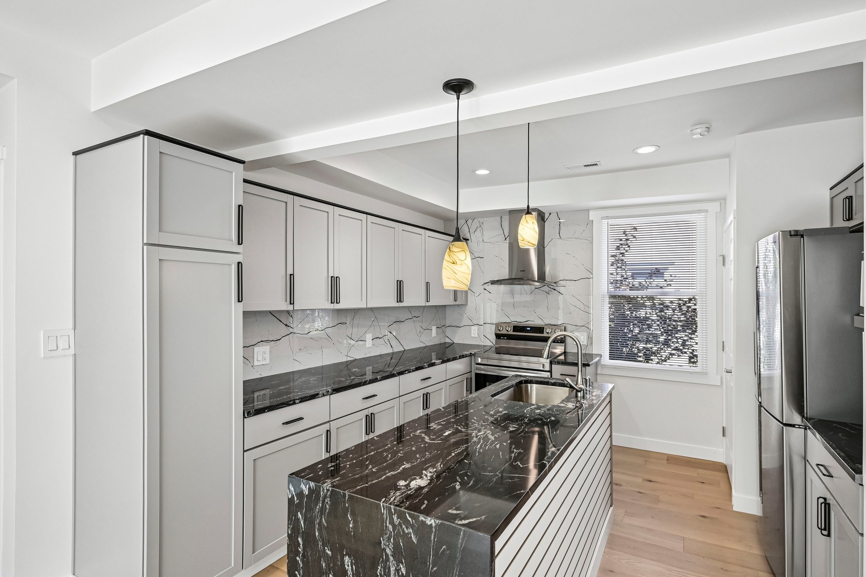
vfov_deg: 67.4
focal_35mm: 18
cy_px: 288
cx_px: 433
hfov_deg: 90.0
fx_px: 433
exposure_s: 1/20
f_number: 8
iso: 400
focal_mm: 18
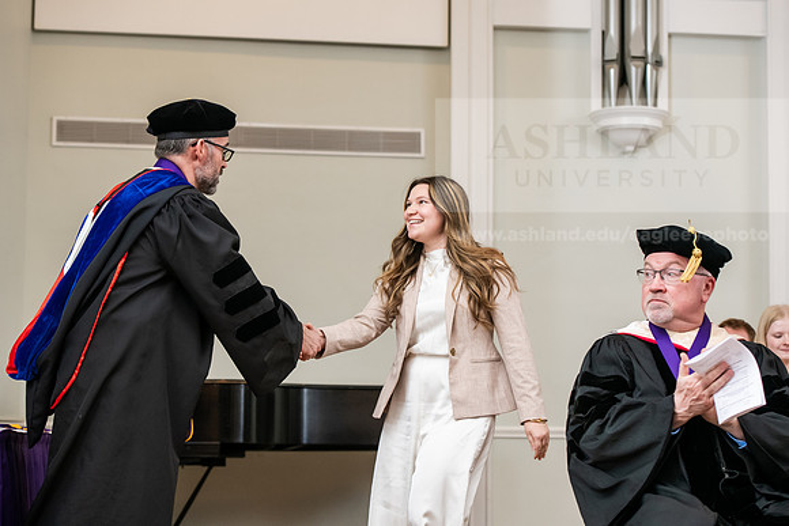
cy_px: 263
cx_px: 394
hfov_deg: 24.8
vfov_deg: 16.7
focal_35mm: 82
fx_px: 1798
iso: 1600
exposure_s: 1/200
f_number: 4.5
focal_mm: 82
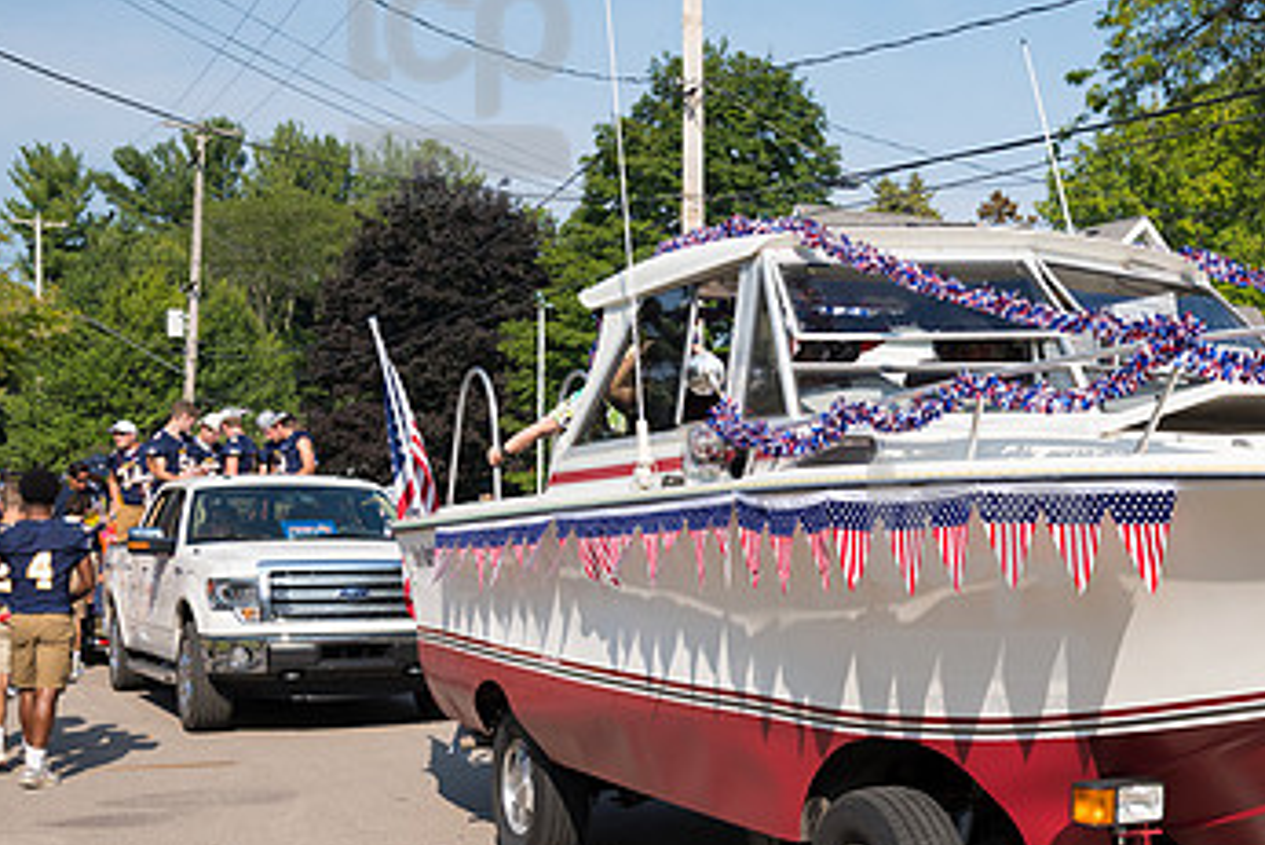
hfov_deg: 34.2
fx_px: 2004
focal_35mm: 57
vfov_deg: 23.7
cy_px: 583
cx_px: 980
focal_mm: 34
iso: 320
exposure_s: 1/800
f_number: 6.3
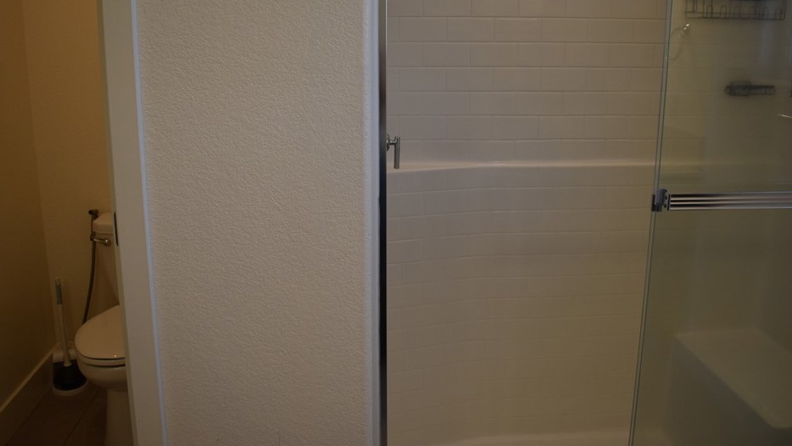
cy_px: 197
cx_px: 388
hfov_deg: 62.6
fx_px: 651
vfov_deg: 37.8
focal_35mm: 31
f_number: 3.5
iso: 450
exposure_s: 1/250
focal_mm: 18
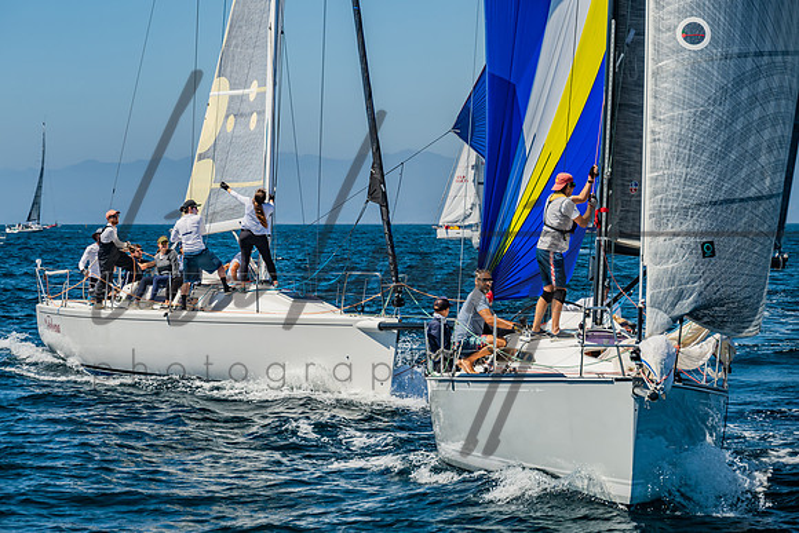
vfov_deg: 11.9
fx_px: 2560
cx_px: 362
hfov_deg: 17.7
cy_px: 245
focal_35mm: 115
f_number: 6.3
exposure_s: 1/500
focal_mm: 105
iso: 160
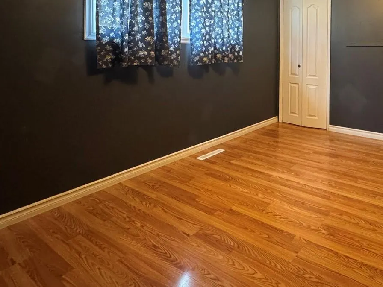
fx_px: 277
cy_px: 49
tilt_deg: +0.2
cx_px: 291
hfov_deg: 64.8
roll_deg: +0.4
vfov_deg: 50.8
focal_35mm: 25
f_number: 2.2
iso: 800
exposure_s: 1/60
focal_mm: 2.22
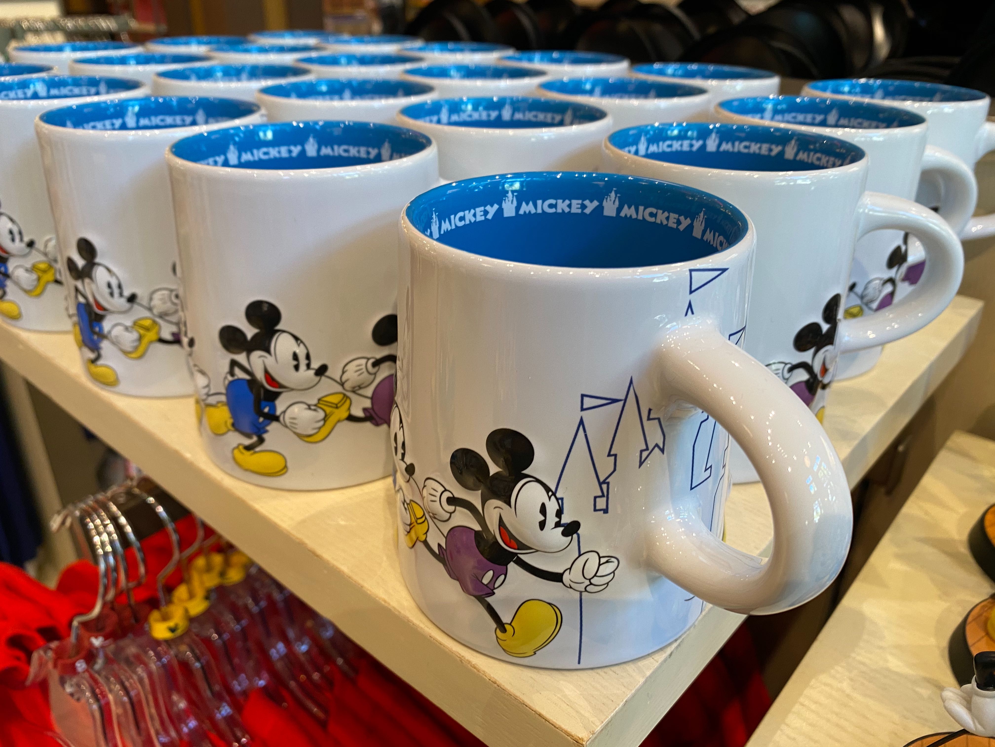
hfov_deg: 67.3
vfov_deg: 53.1
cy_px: 374
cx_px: 498
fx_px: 747
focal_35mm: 26
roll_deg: -1.1
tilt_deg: -27.0
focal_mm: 4.25
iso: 80
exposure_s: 1/60
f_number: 1.8
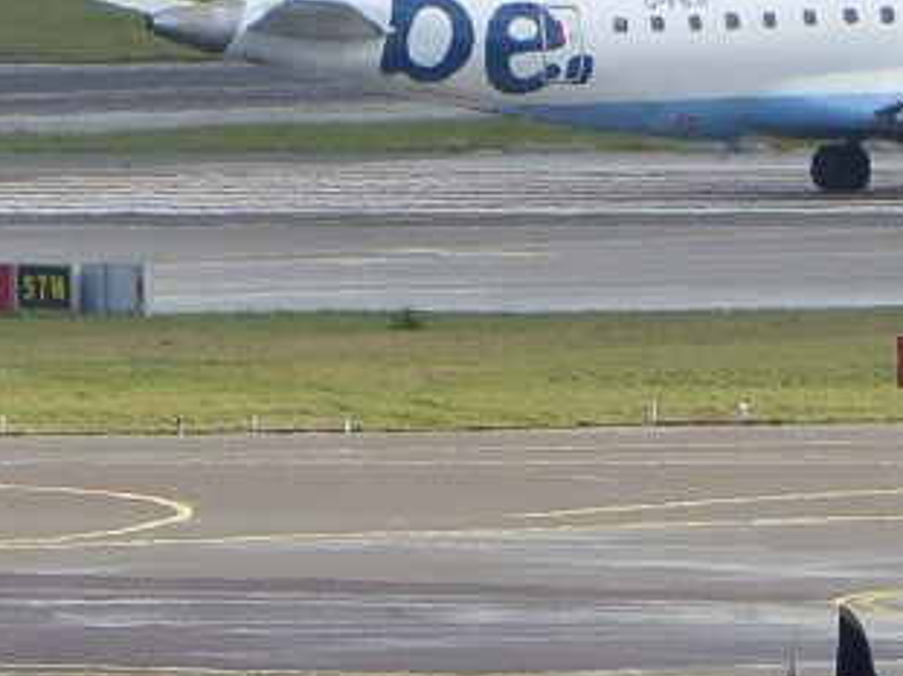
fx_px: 45399
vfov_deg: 0.9
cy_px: 554
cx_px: 502
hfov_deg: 1.1
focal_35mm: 1741
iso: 100
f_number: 4
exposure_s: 1/400
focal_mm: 60.8
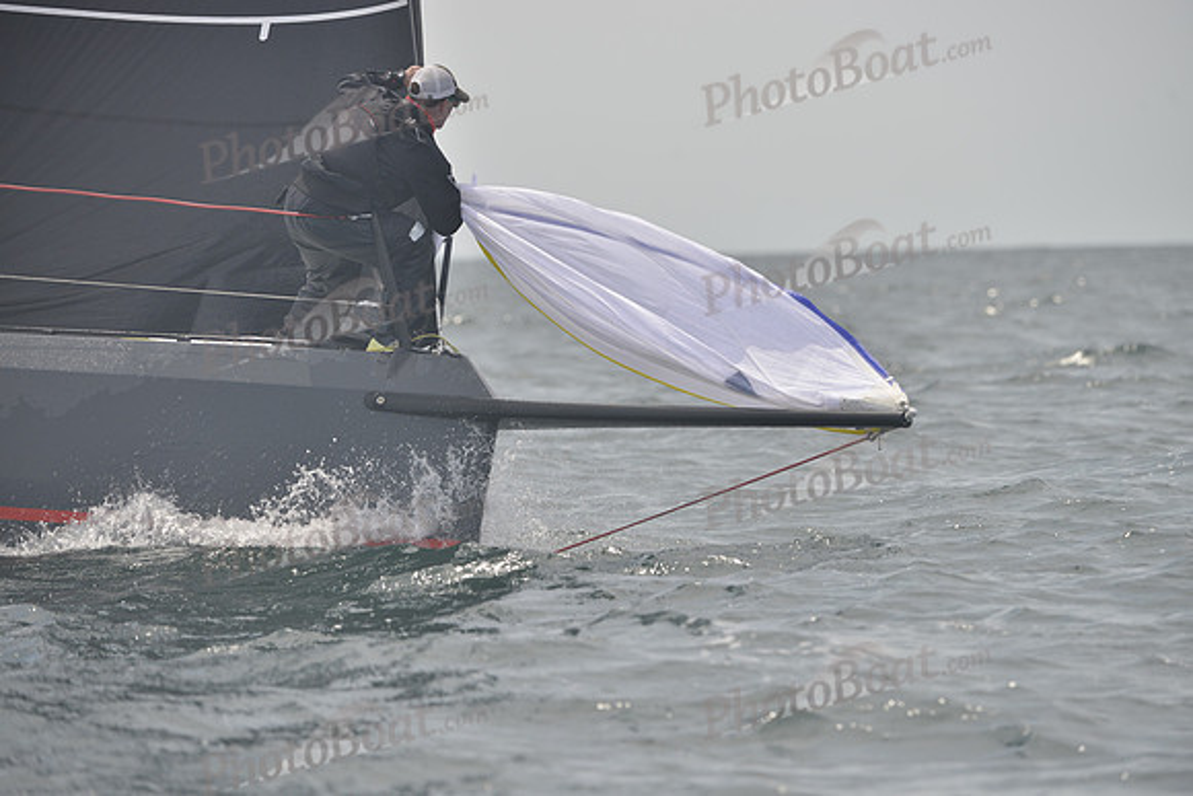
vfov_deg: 5.7
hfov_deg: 8.6
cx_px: 596
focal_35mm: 240
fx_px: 7955
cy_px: 398
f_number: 7.1
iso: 280
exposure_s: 1/1250
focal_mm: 240
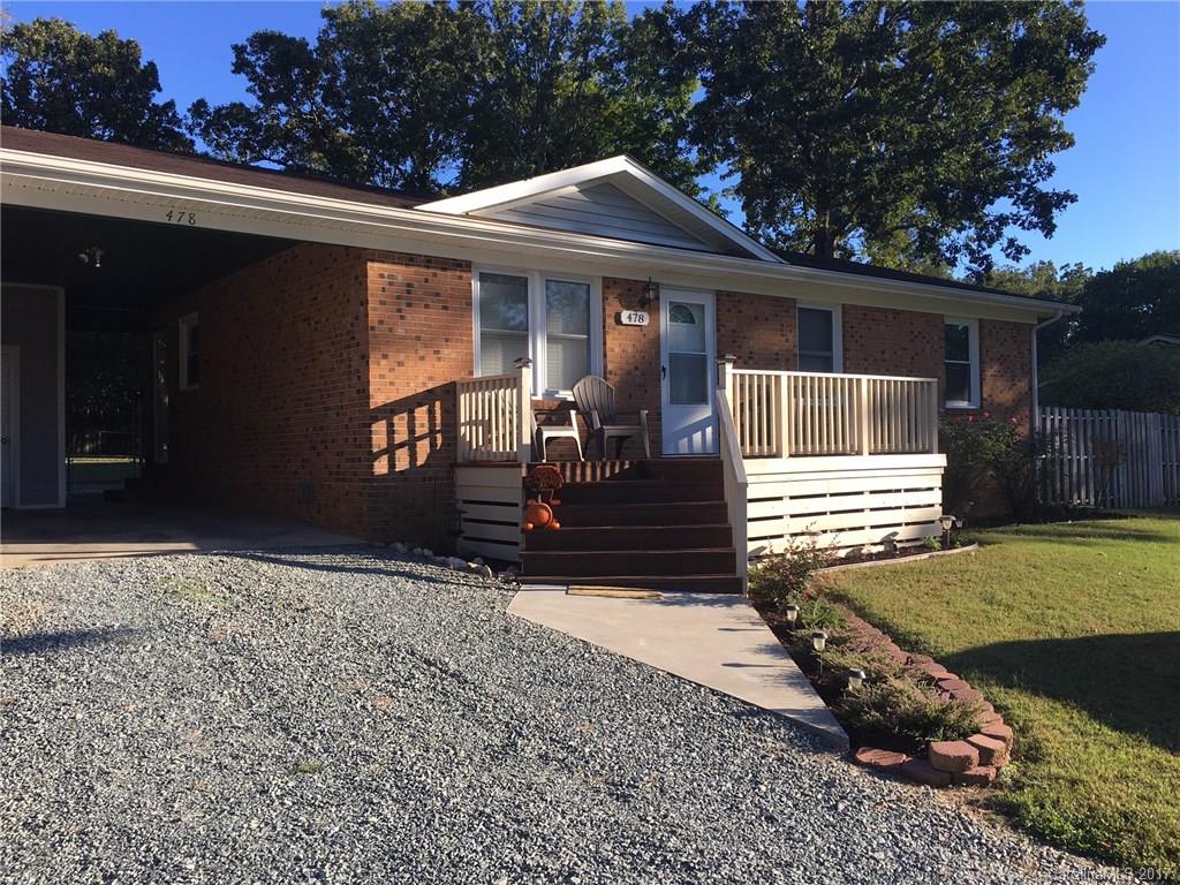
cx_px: 590
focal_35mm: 29
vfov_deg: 48.2
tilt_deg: +0.8
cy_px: 442
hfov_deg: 61.7
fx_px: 989
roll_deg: +0.7
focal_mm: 4.15
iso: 25
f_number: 2.2
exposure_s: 1/615
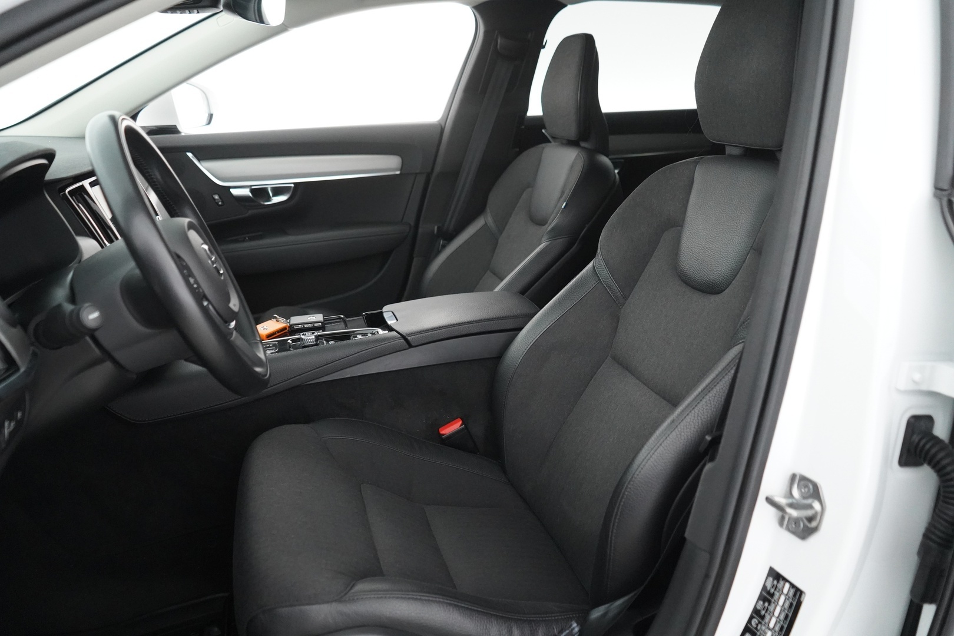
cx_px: 477
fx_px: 742
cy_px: 318
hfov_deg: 65.5
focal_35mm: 28
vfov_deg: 46.4
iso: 8000
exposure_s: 1/60
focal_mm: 28
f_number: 3.5
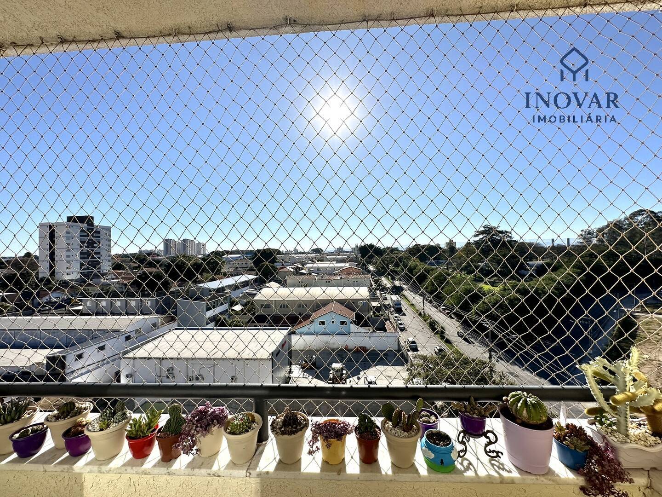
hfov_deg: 102.1
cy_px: 248
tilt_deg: +1.4
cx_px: 331
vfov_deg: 85.7
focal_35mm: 14
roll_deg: +0.6
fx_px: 268
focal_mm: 2.22
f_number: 2.2
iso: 50
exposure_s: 1/2681
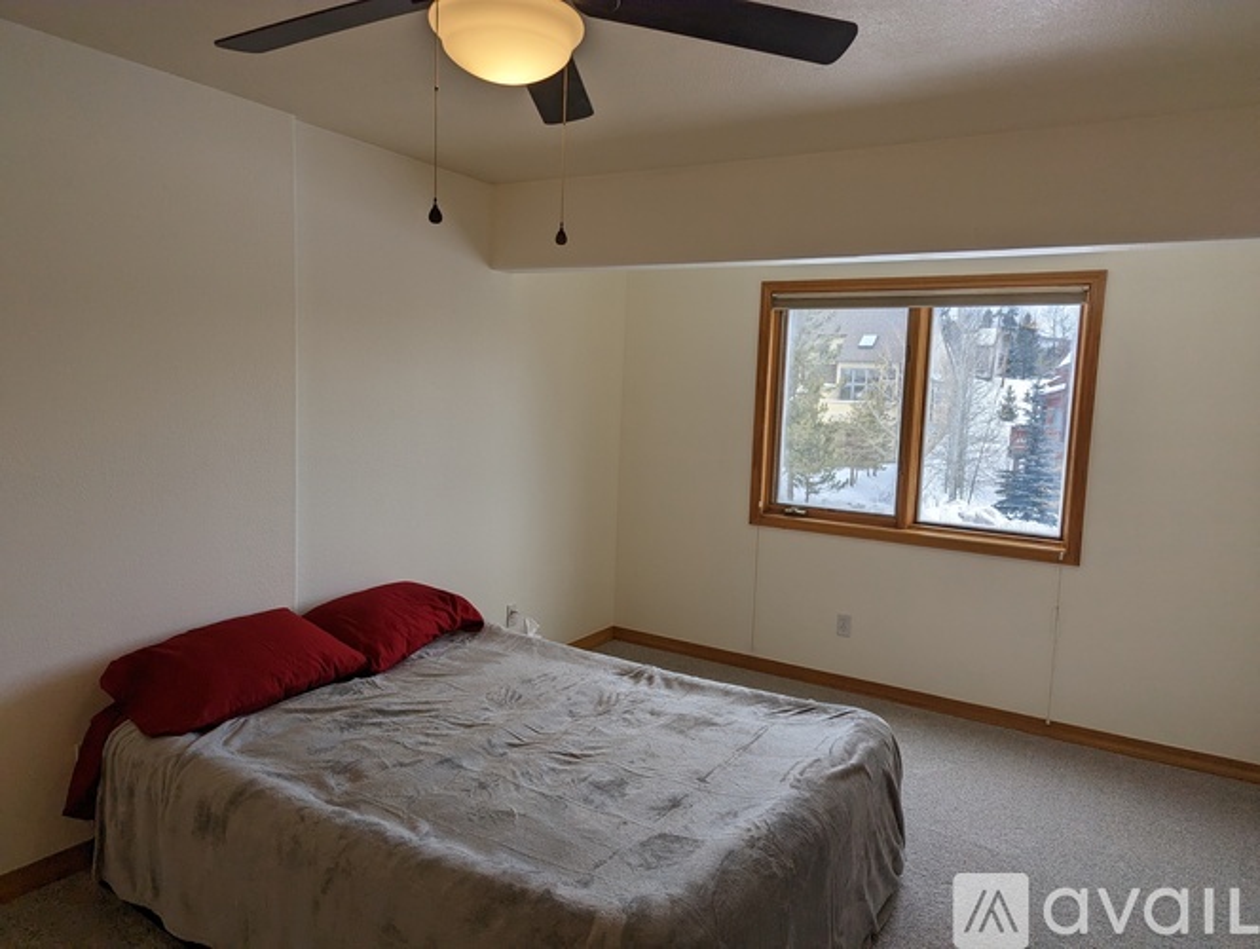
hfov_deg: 71.5
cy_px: 474
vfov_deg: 56.9
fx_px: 875
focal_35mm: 24
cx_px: 630
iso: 47
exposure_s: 1/312
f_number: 1.85
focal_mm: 6.81
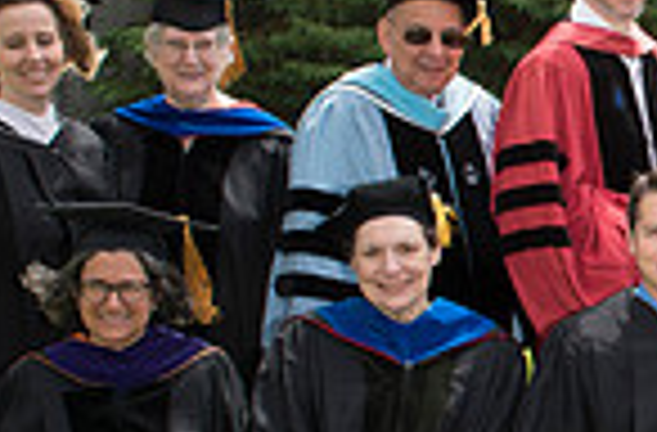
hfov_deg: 16.8
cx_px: 917
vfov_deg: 12.0
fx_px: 2053
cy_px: 313
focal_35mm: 113
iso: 320
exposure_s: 1/250
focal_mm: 24
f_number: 11
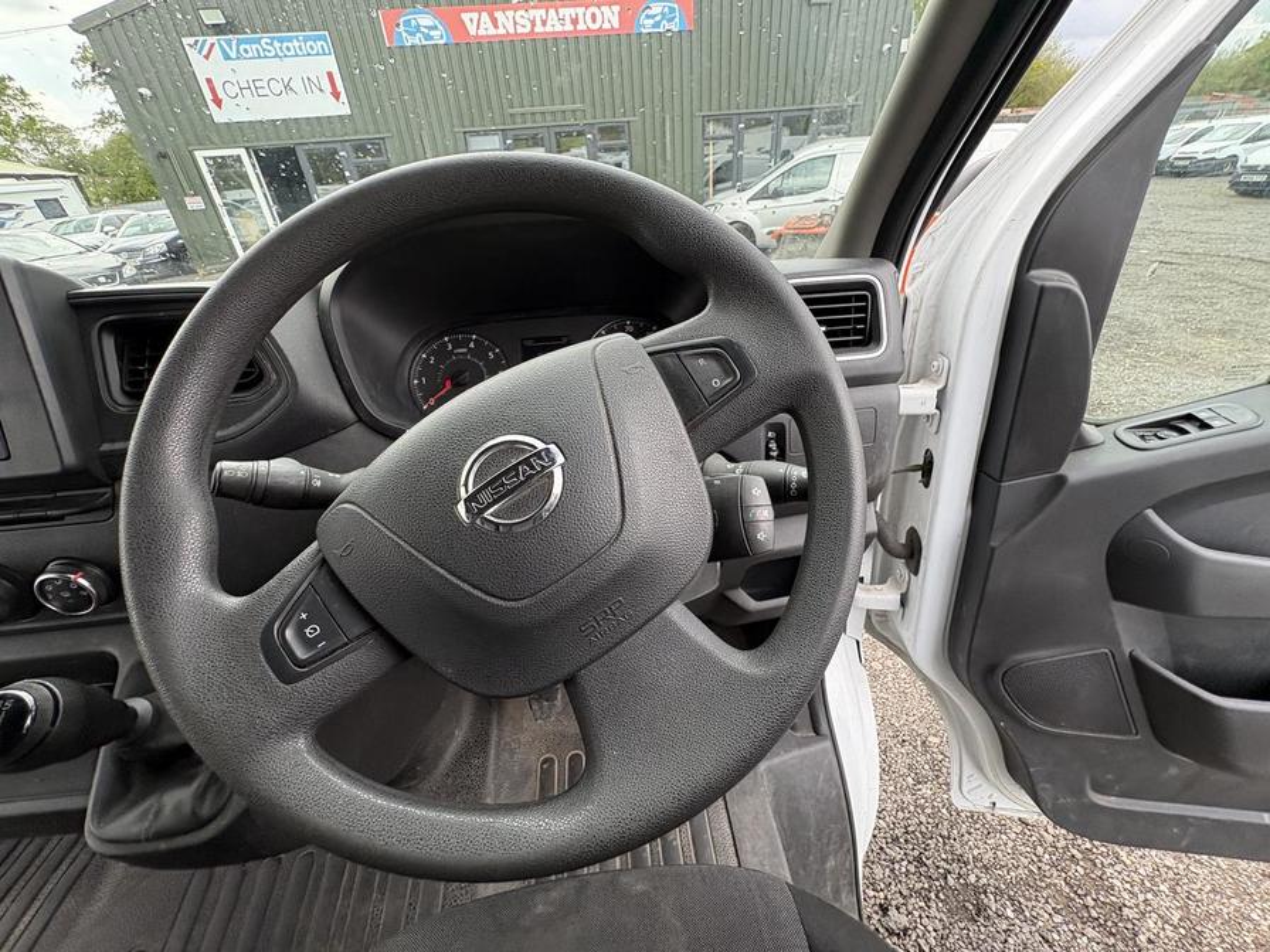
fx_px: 514
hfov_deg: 102.1
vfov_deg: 85.7
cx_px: 635
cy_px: 476
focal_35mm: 14
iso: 100
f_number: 2.2
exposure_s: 1/141
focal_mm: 2.22
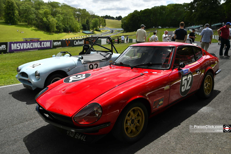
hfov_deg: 57.2
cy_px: 77
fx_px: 212
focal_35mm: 33
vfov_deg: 40.0
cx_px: 116
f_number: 2.8
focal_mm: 22
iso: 110
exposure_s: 1/800
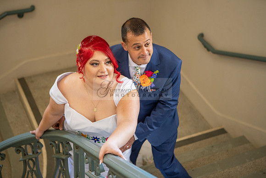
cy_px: 89
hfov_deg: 33.4
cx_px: 133
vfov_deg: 22.6
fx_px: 443
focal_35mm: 60
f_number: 2.8
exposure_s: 1/60
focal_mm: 60
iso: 1250
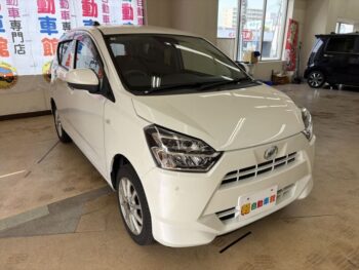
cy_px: 135
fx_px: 270
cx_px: 180
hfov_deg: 67.3
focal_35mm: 26
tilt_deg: -17.4
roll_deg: +0.8
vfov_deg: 53.1
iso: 50
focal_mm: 5.96
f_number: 1.6
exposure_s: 1/450
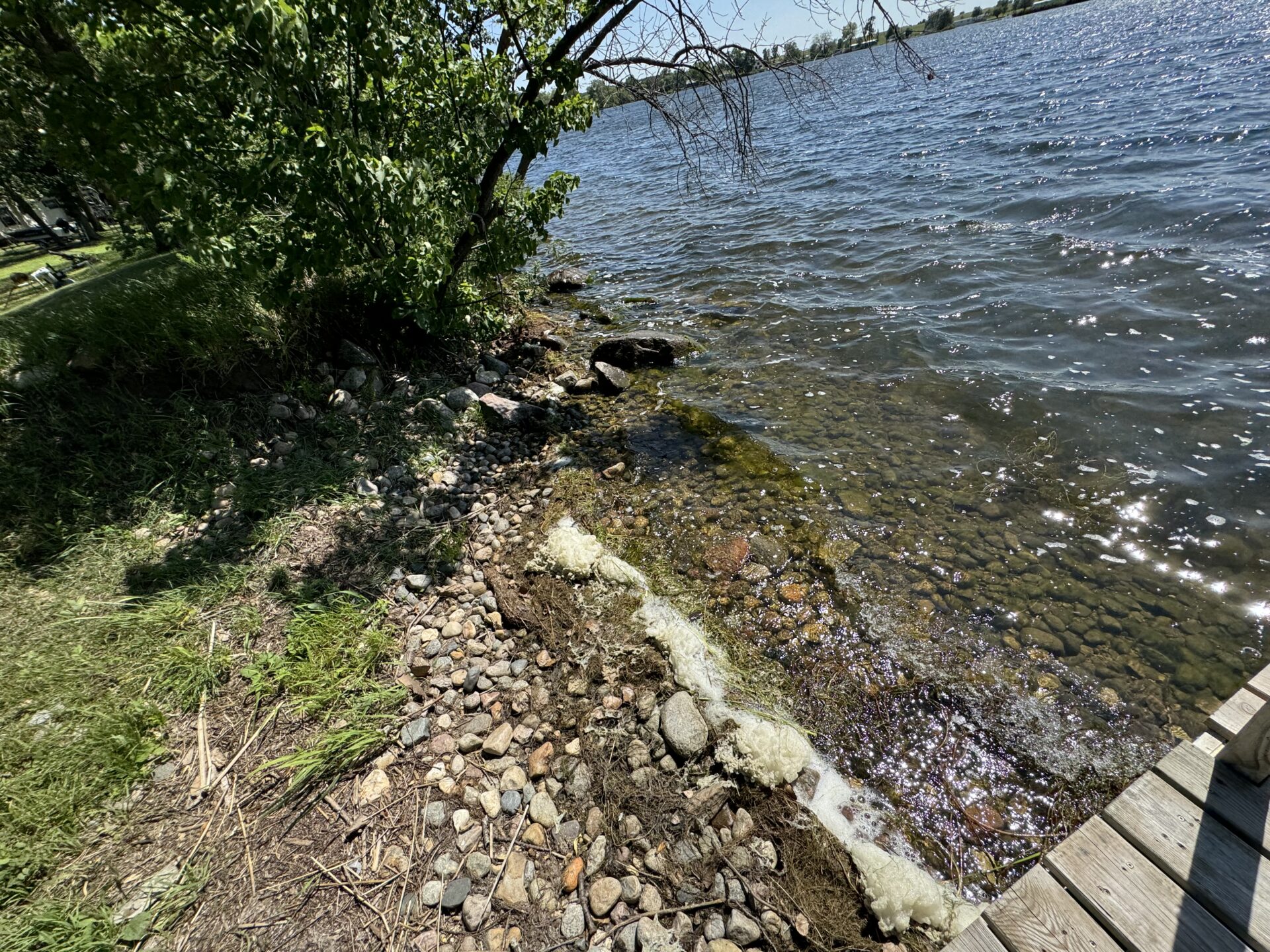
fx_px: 514
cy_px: 476
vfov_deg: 85.7
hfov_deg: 102.1
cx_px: 635
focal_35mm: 14
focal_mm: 2.22
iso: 40
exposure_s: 1/1110
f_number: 2.2
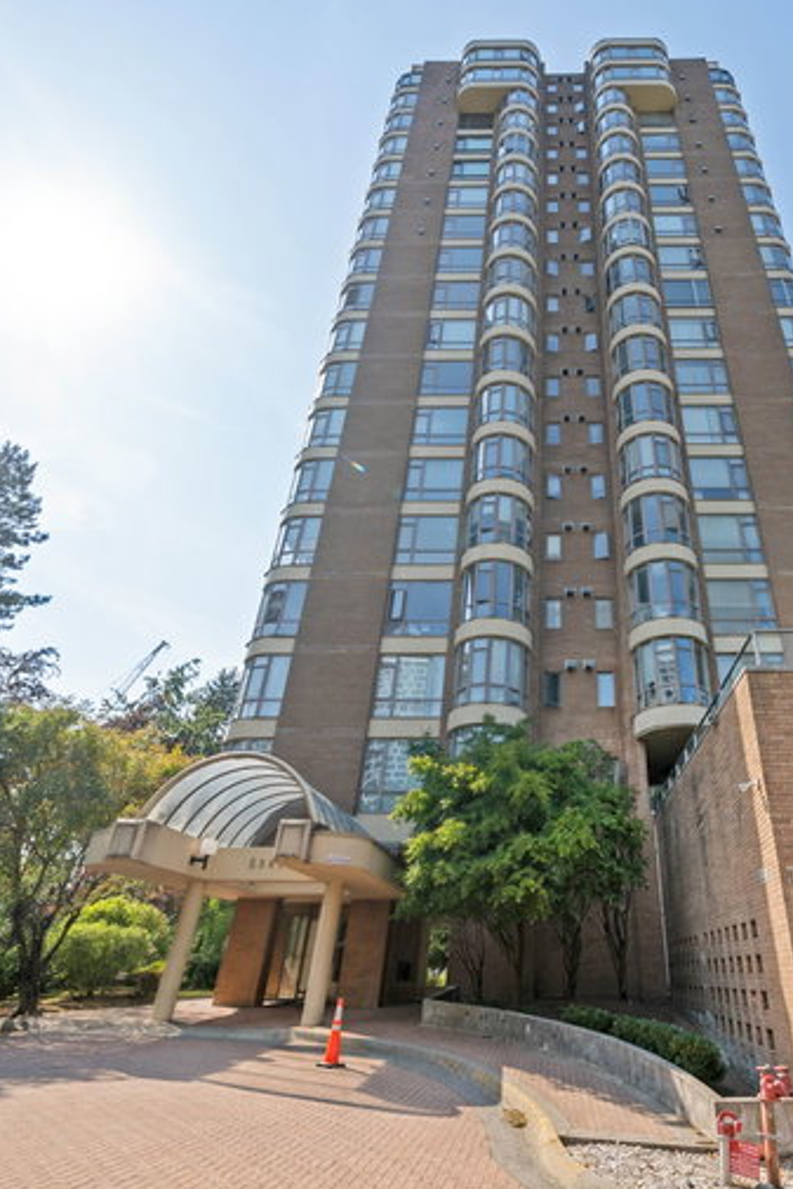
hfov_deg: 62.2
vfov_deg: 86.9
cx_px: 557
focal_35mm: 19
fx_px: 627
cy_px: 600
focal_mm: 12
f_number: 5
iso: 80
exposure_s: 1/400
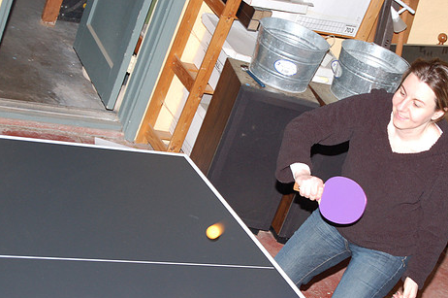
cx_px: 263
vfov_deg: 13.2
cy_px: 186
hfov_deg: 19.7
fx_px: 1288
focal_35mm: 104
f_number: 5.6
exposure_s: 1/60
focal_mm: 55
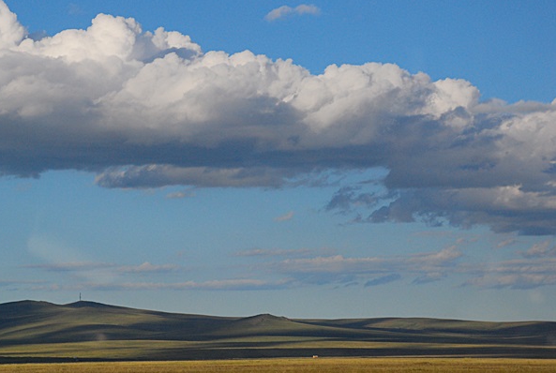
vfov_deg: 9.1
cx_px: 182
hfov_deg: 13.5
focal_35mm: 152
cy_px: 169
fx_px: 2347
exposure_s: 1/2500
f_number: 6.3
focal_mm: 75
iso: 400
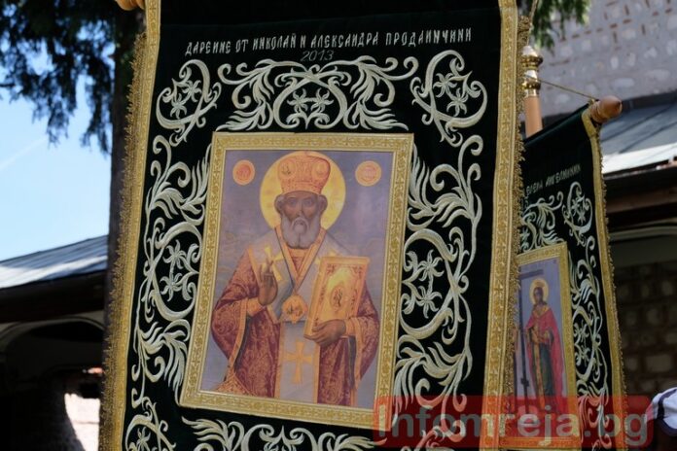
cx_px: 338
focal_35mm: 51
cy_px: 226
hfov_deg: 38.9
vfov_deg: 26.5
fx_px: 959
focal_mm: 34
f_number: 5.6
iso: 400
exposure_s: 1/350
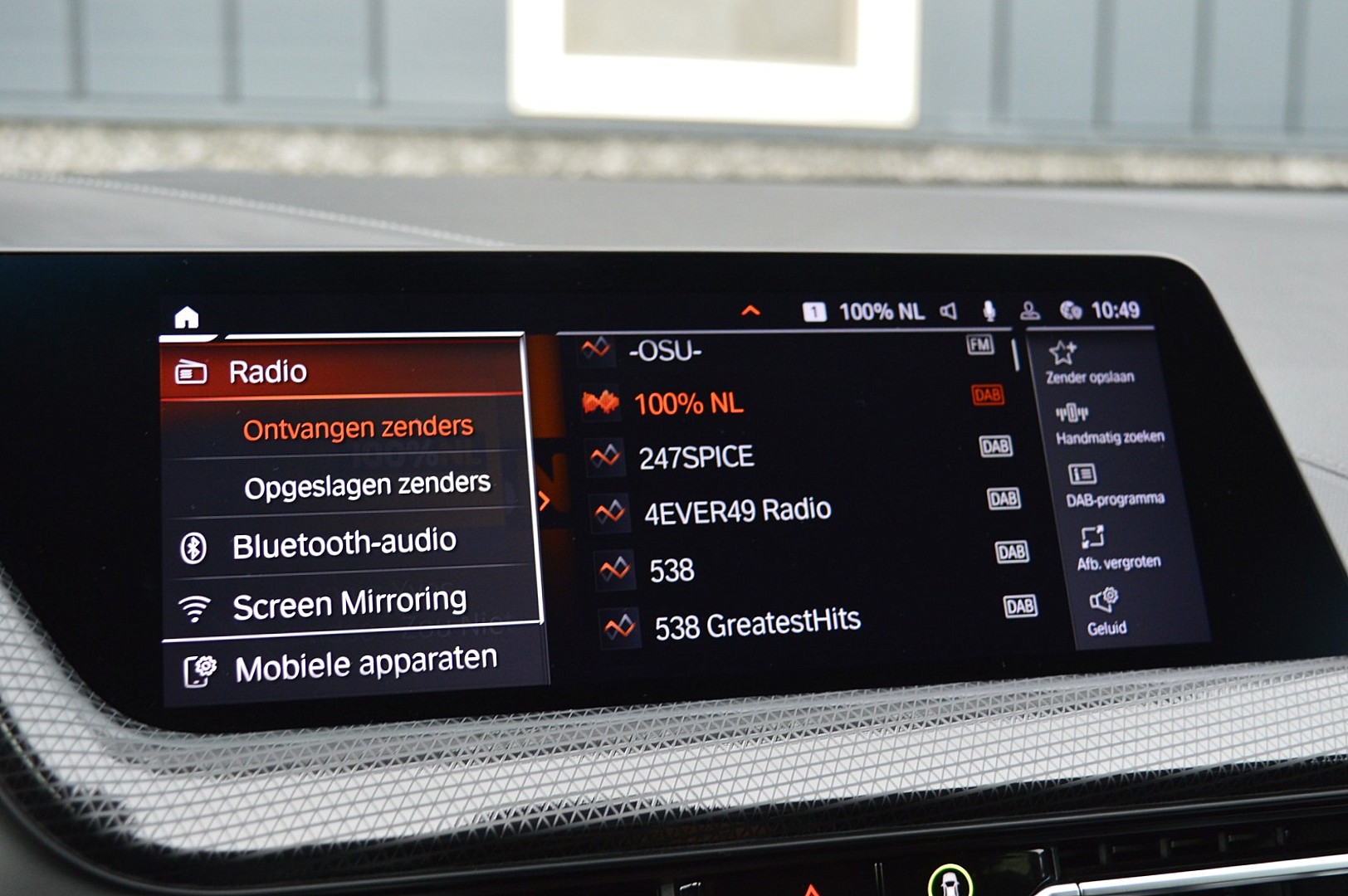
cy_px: 448
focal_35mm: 44
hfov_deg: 45.0
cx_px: 674
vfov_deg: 30.8
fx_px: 1627
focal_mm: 29
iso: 800
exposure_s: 1/60
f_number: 5.6
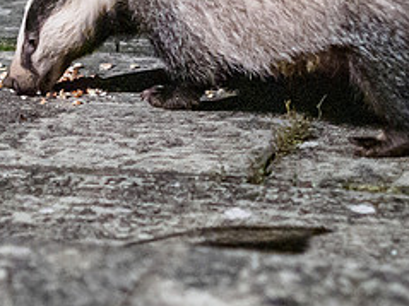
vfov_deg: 5.5
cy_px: 42
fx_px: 3177
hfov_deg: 7.4
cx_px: 84
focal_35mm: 269
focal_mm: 45
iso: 8000
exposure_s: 1/200
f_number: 1.8
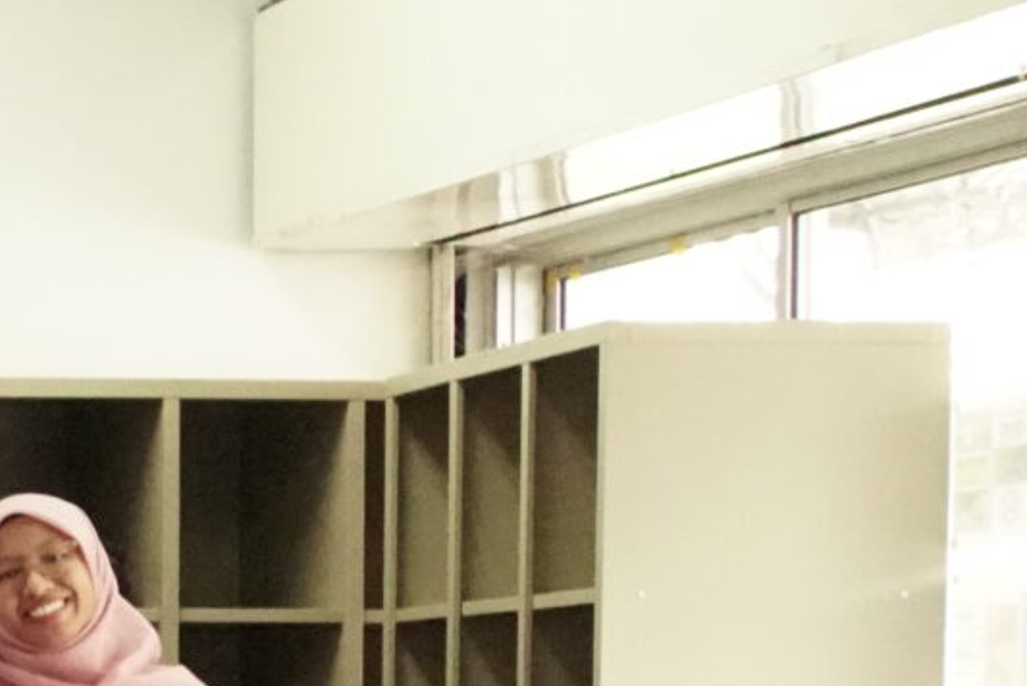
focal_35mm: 144
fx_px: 4110
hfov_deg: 11.9
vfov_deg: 9.3
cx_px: -1343
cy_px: 955
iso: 8000
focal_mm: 20
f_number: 6.3
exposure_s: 1/200
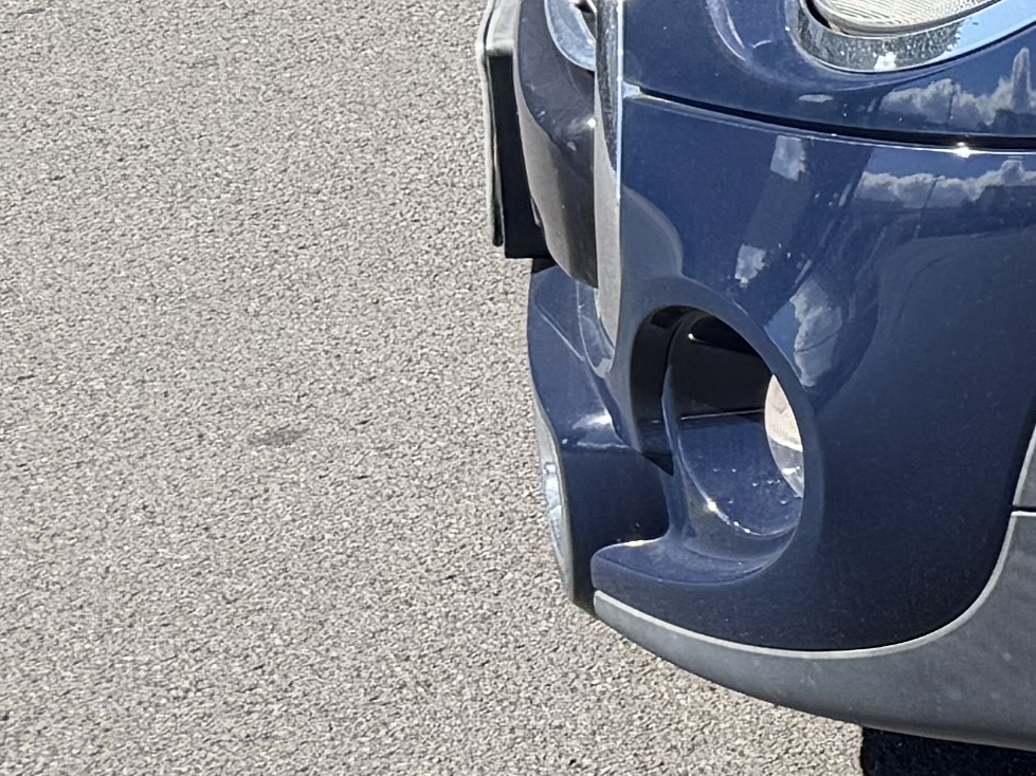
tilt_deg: -15.6
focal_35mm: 140
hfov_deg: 10.7
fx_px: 4189
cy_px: -116
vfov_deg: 10.4
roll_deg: -2.8
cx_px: 2906
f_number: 1.78
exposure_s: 1/1250
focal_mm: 6.76
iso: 80
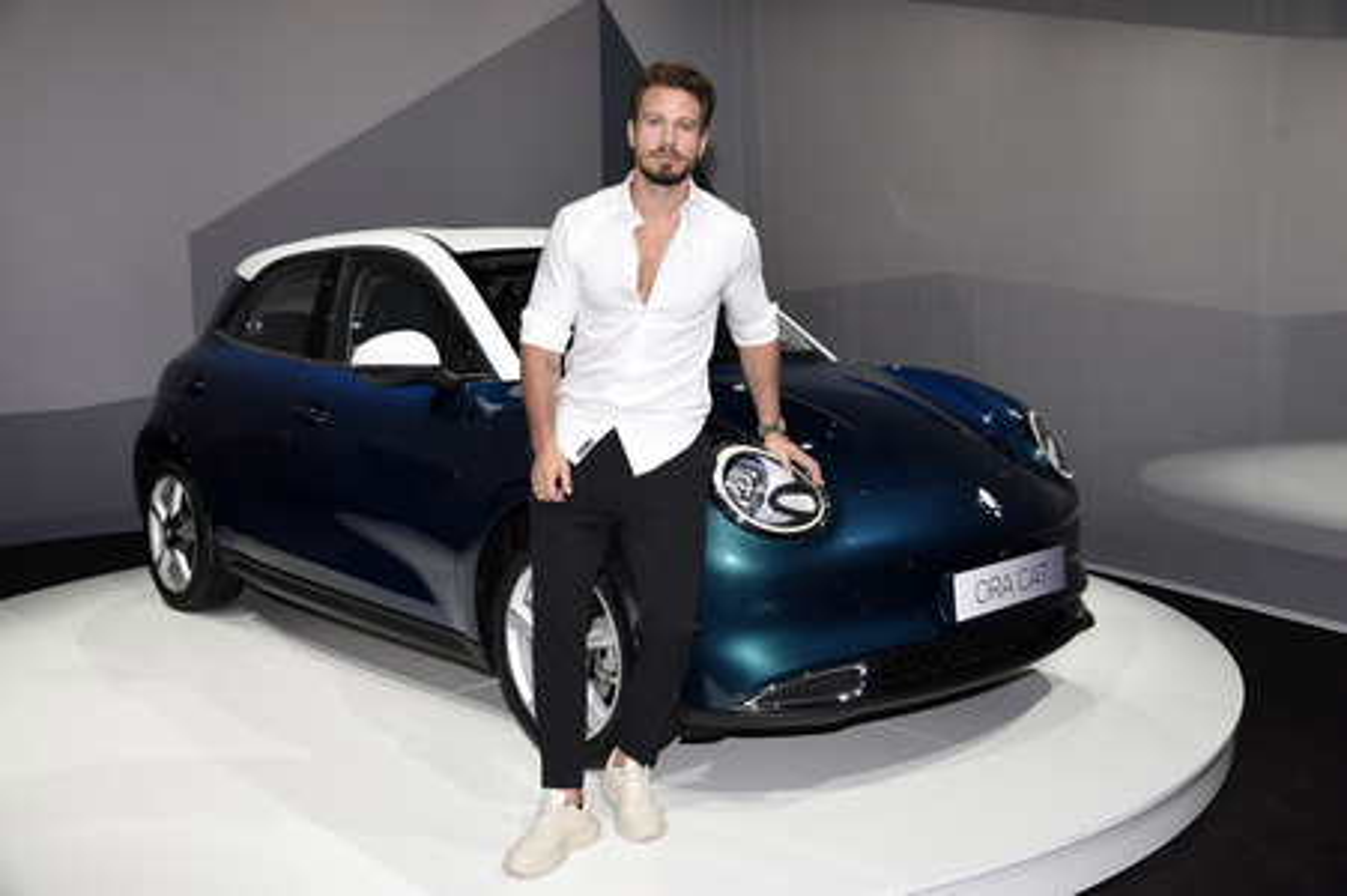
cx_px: 674
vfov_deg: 38.8
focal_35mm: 34
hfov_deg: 55.8
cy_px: 448
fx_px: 1271
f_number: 6.3
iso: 400
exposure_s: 1/125
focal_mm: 34
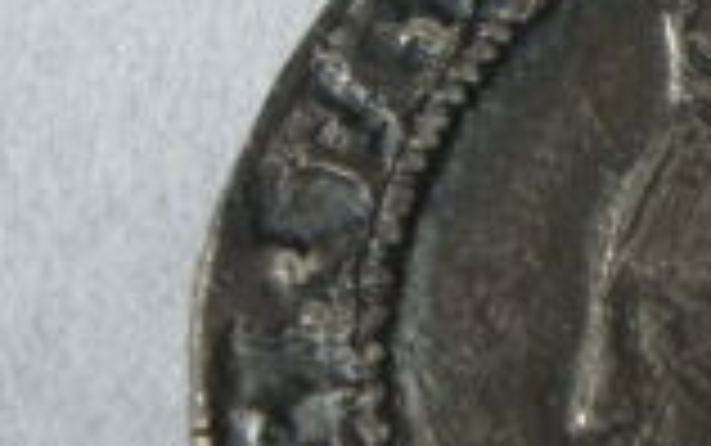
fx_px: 2889
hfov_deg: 13.5
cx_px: 940
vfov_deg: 8.8
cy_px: 338
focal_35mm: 149
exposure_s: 1/100
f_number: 2.8
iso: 80
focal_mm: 6.2
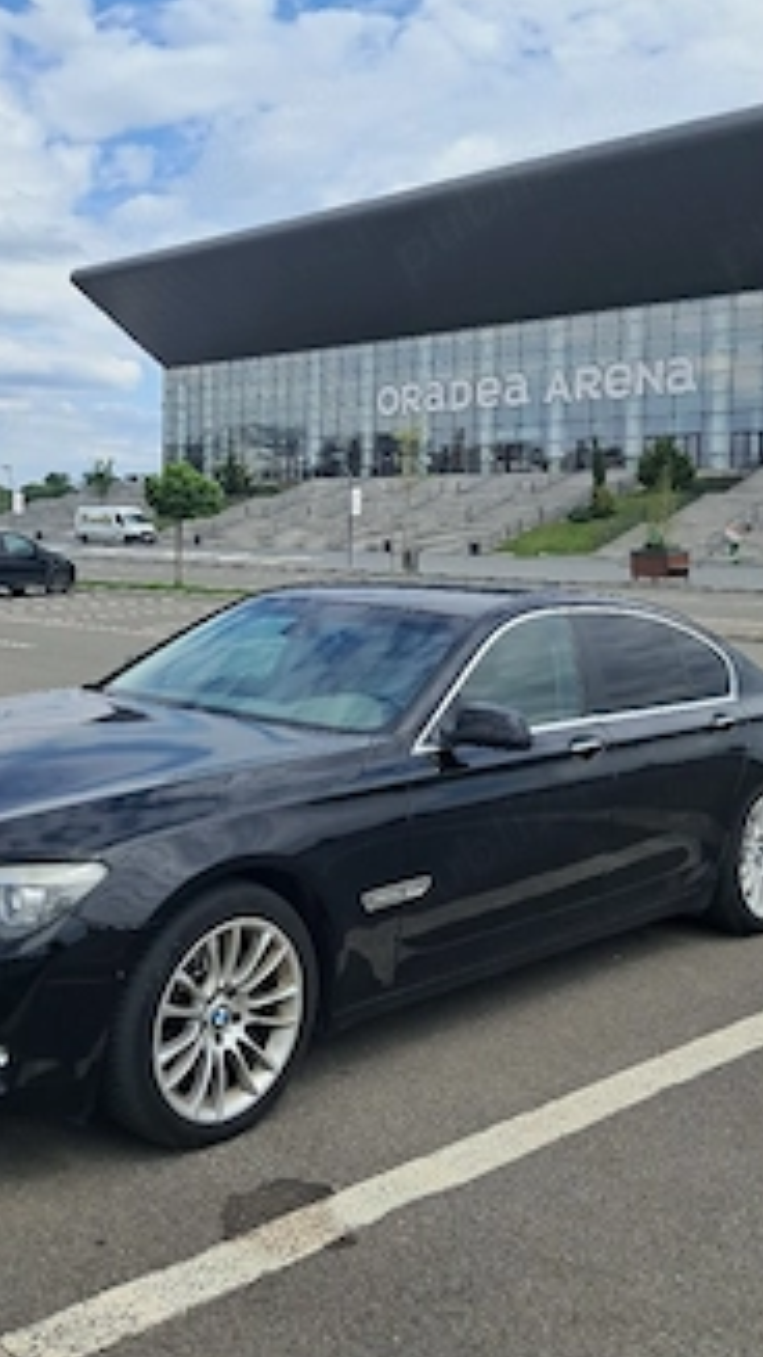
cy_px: 548
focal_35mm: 36
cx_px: 286
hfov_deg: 32.7
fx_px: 1294
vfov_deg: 54.9
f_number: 1.8
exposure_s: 1/909
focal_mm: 4
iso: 50
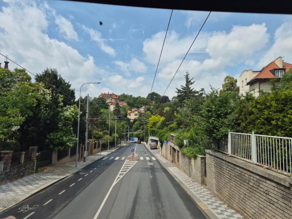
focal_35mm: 23
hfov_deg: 73.9
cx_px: 146
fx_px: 194
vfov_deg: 58.9
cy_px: 110
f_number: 1.8
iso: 25
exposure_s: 1/1752
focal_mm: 5.4
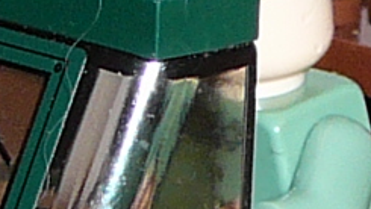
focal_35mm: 420
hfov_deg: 5.1
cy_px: 130
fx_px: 4133
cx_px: 295
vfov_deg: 2.9
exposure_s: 1/30
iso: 80
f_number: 3.3
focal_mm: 7
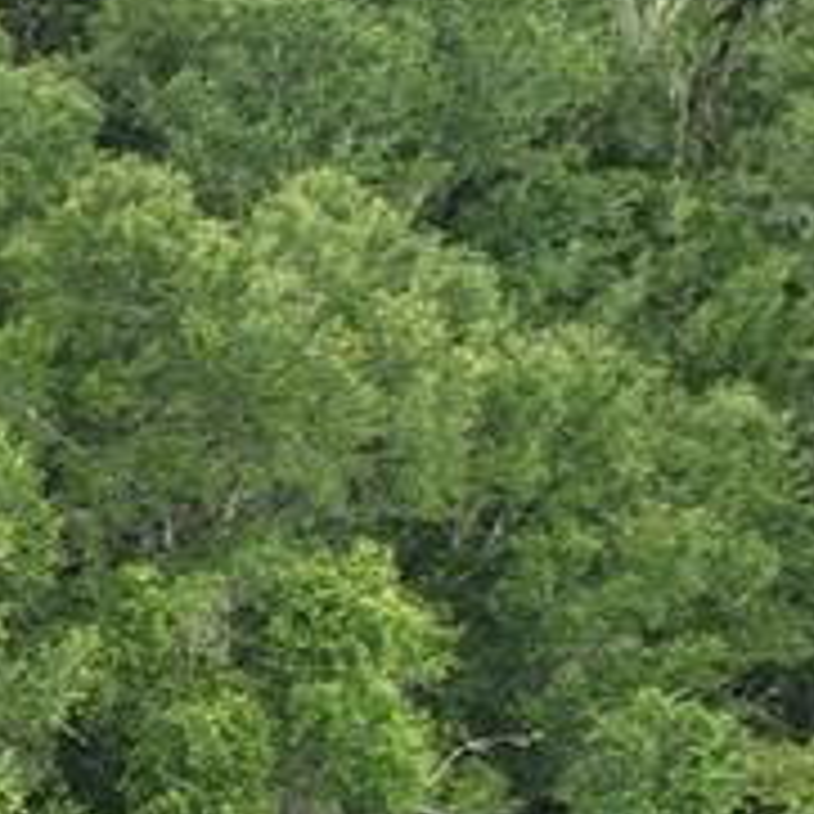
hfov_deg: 7.1
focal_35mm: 187
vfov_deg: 9.2
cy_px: 1111
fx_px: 4975
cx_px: -2420
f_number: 2.8
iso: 100
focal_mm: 12.29
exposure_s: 1/400
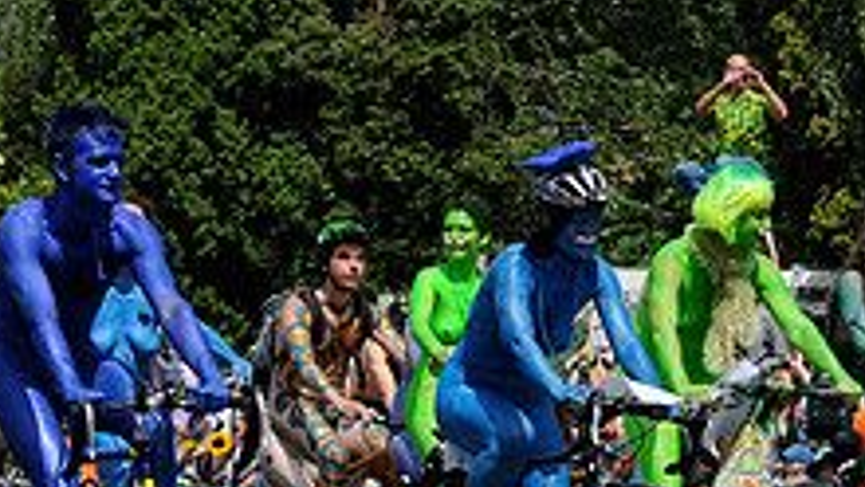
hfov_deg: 10.4
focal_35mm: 207
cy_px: 308
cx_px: 138
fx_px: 4750
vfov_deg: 5.9
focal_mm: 50
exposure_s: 1/640
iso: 400
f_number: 10
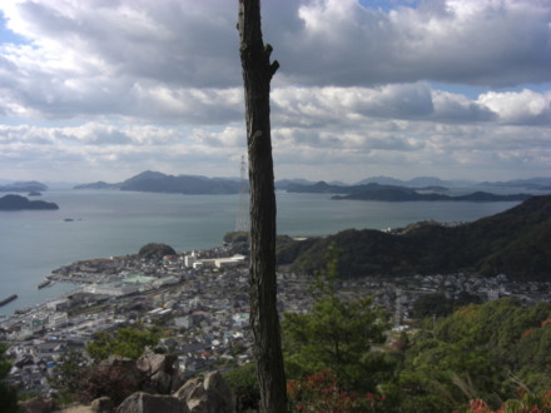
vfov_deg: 37.7
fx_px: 605
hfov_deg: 49.0
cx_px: 276
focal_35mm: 38
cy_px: 206
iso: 80
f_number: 8
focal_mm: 7.9
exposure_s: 1/200
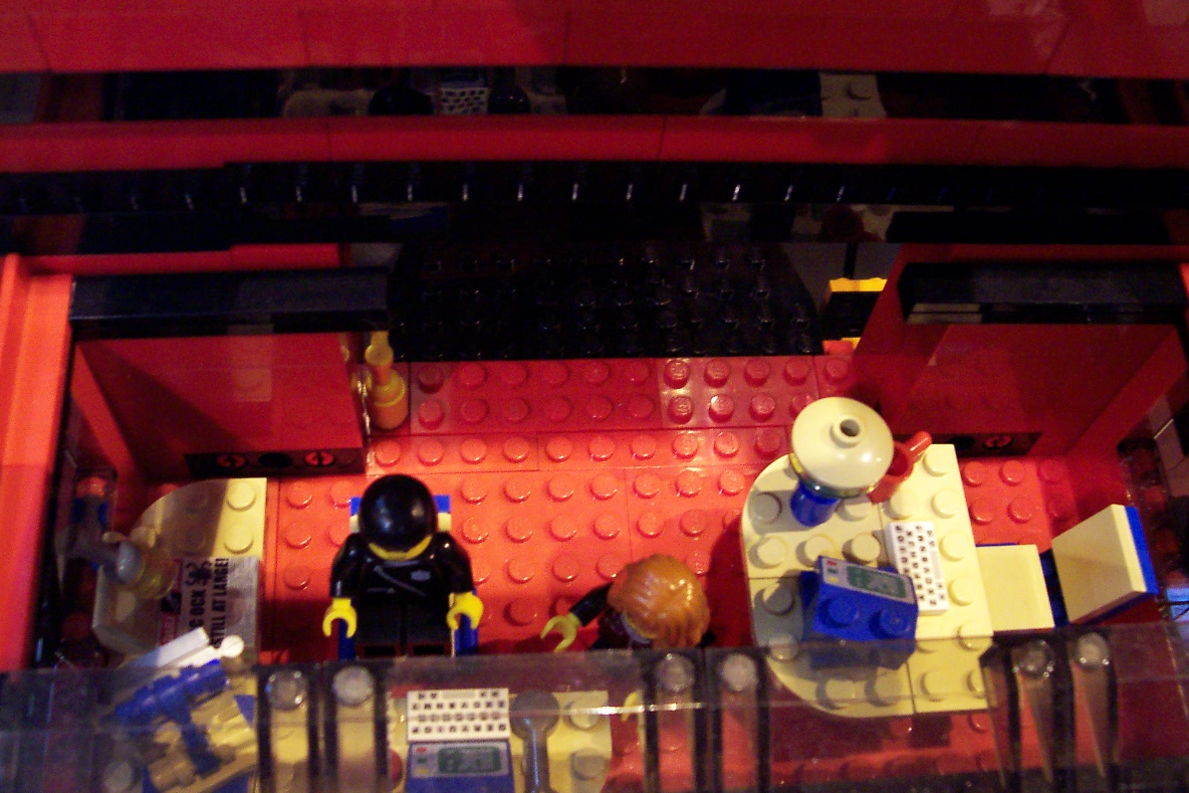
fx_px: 1288
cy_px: 441
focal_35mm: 39
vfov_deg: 34.2
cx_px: 597
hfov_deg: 49.6
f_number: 2.8
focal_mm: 5.6
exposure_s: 1/20
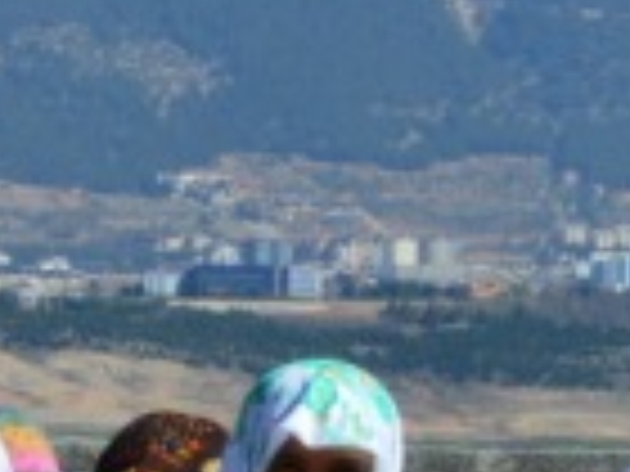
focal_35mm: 338
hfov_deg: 5.6
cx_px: -1062
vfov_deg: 4.4
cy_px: 533
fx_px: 6151
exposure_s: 1/500
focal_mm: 32
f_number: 11
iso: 220
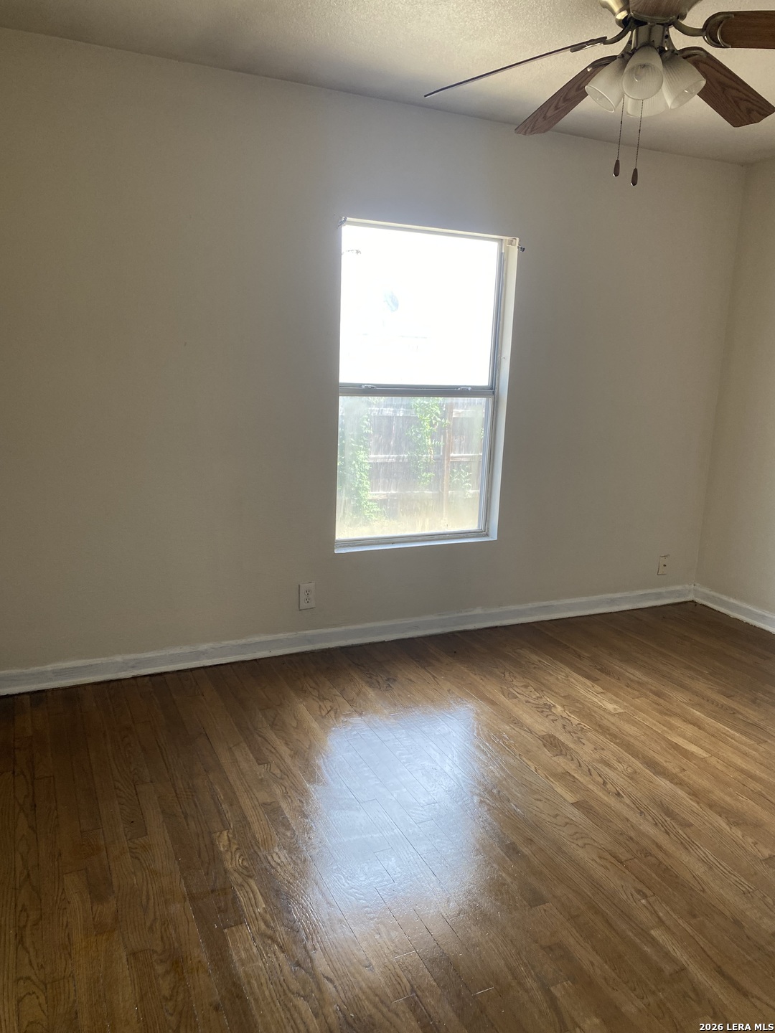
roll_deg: -2.8
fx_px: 776
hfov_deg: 53.1
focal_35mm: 26
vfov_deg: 67.3
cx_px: 388
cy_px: 516
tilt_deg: -13.3
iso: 80
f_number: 1.8
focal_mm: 4.25
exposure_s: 1/121
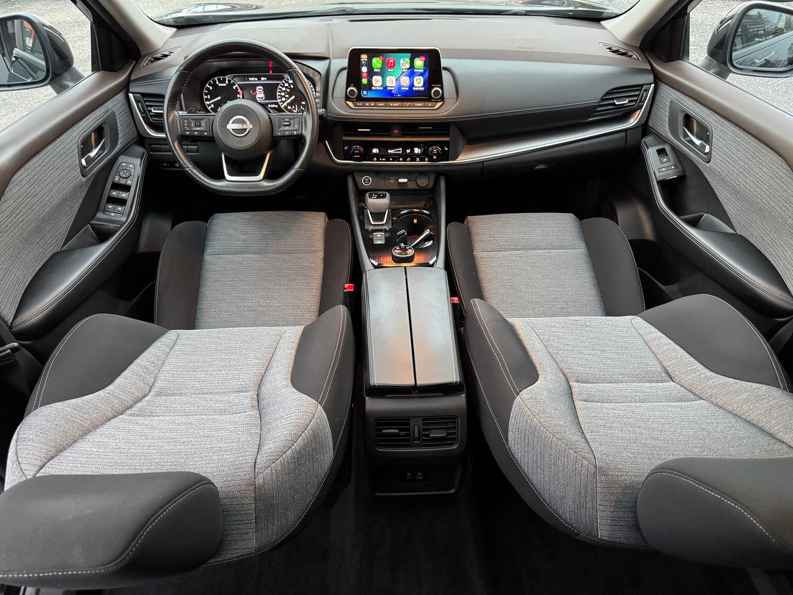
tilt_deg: -36.6
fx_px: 550
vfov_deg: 56.8
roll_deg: +0.6
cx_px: 396
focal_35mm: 24
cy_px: 298
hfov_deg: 71.6
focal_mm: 6.76
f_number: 1.78
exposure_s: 1/52
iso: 800
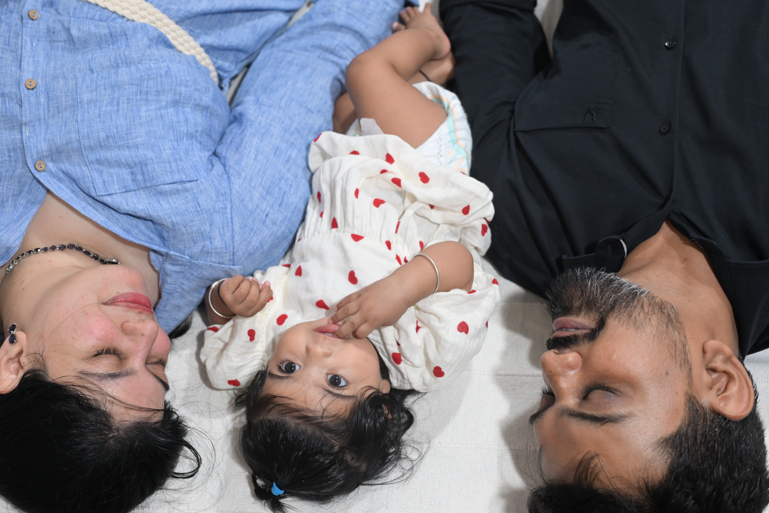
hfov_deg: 39.6
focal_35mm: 50
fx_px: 1068
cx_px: 384
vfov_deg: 27.0
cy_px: 256
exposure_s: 1/60
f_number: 4
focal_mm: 50
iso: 2200
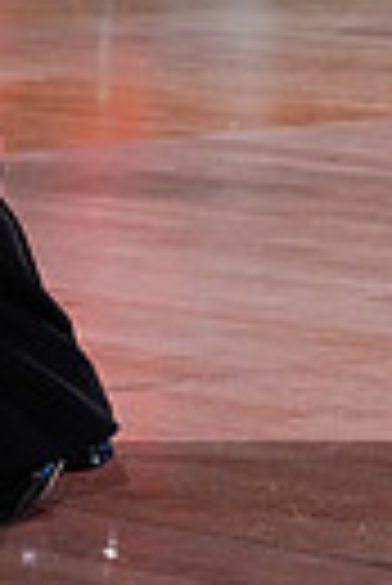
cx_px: -250
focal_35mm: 313
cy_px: -410
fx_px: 5098
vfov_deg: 6.5
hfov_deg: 4.4
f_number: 5.6
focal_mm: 70
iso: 5000
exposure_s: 1/320
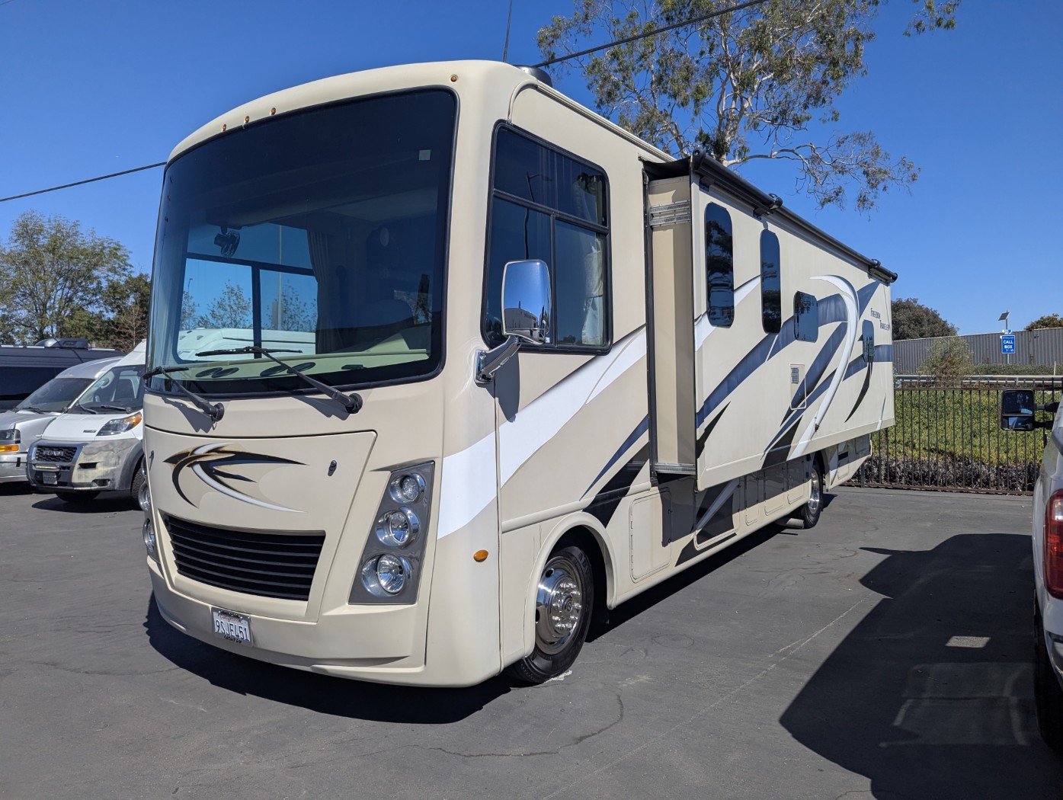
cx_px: 532
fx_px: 738
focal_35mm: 24
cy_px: 400
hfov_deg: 71.5
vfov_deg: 56.9
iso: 47
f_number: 1.85
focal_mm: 6.81
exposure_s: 1/4184
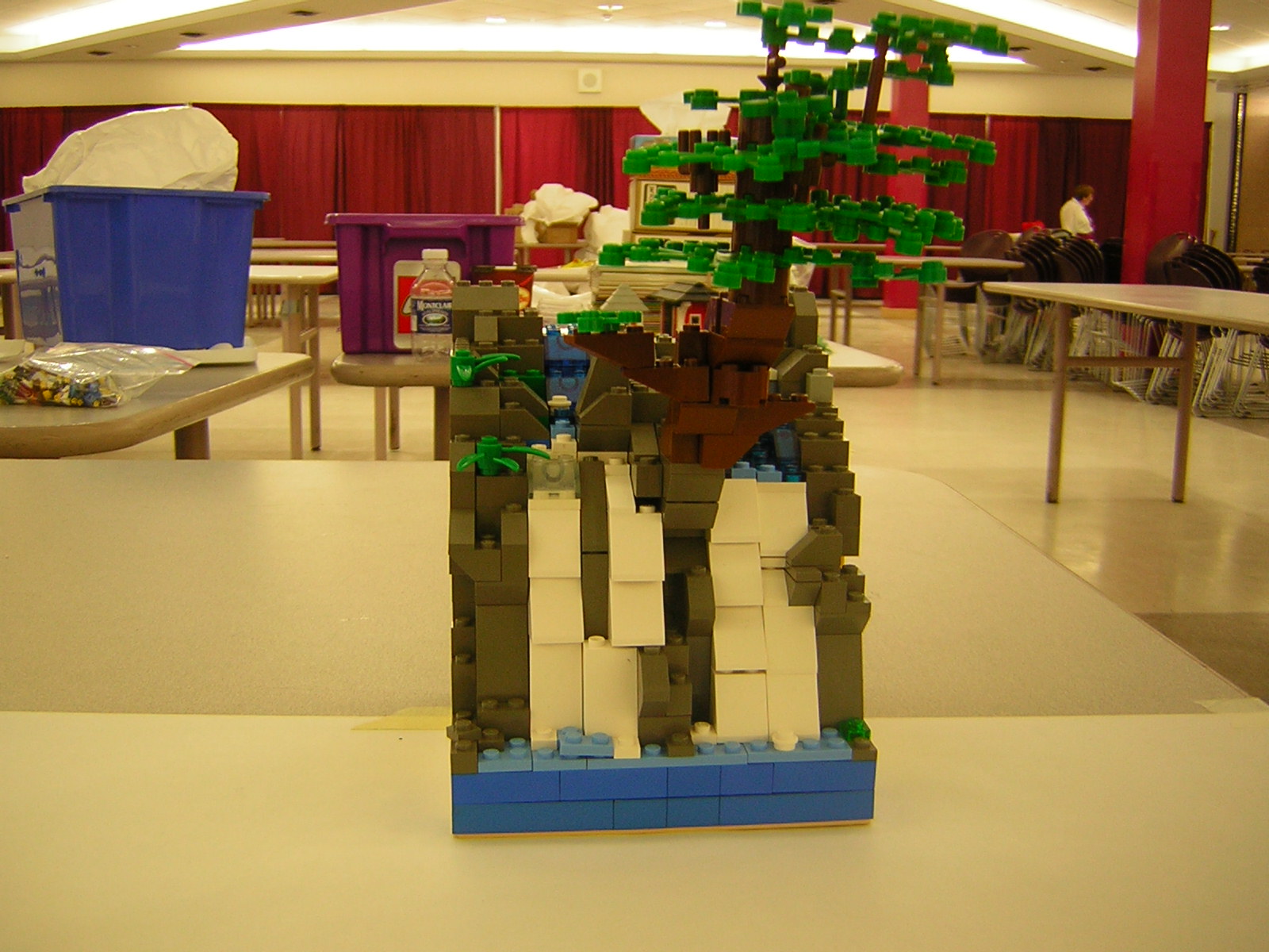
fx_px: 1320
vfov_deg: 39.7
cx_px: 634
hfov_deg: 51.4
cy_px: 476
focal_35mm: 36
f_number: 2.6
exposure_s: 1/6.5
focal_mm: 4.7
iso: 50
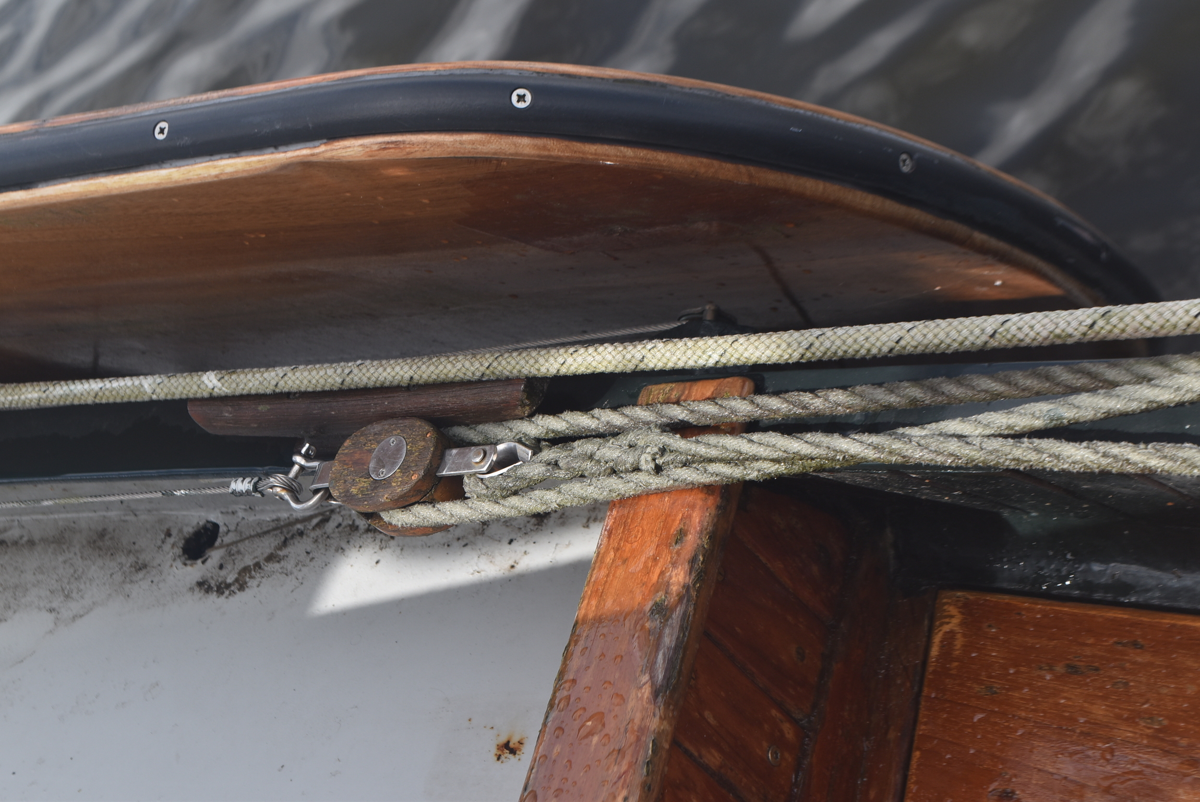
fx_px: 2402
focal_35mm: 72
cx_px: 600
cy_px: 401
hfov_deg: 28.1
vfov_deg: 19.0
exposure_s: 1/250
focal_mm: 48
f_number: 8
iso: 200
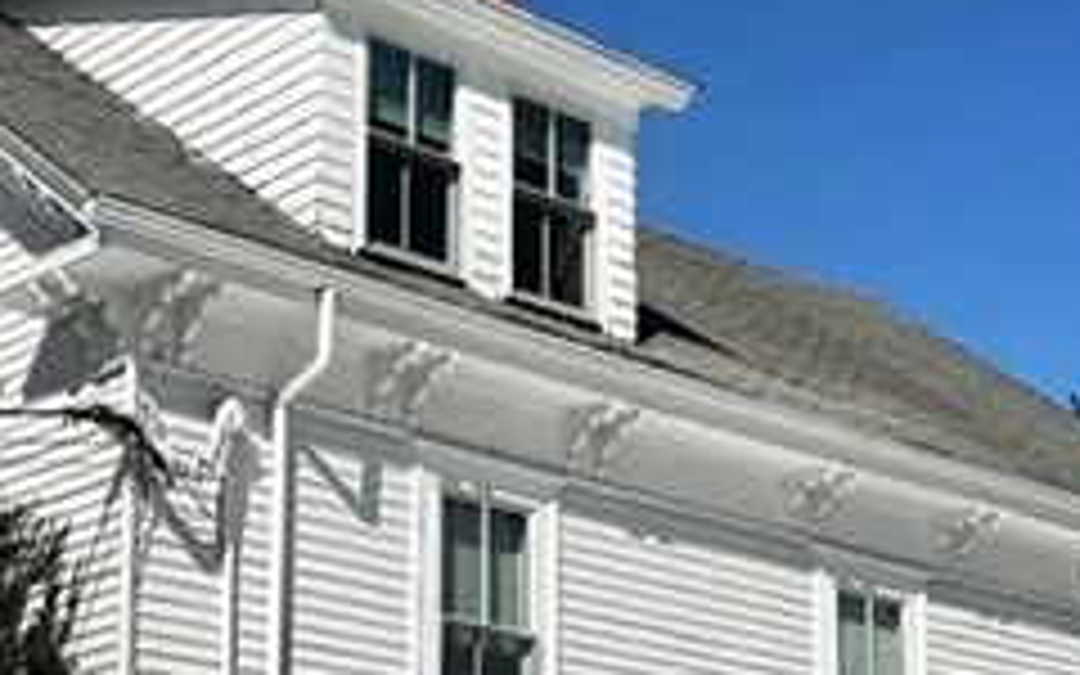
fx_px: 1854
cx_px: 464
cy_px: 475
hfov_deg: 32.4
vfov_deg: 20.5
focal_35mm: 63
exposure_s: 1/12346
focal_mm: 6.76
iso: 64
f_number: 1.78
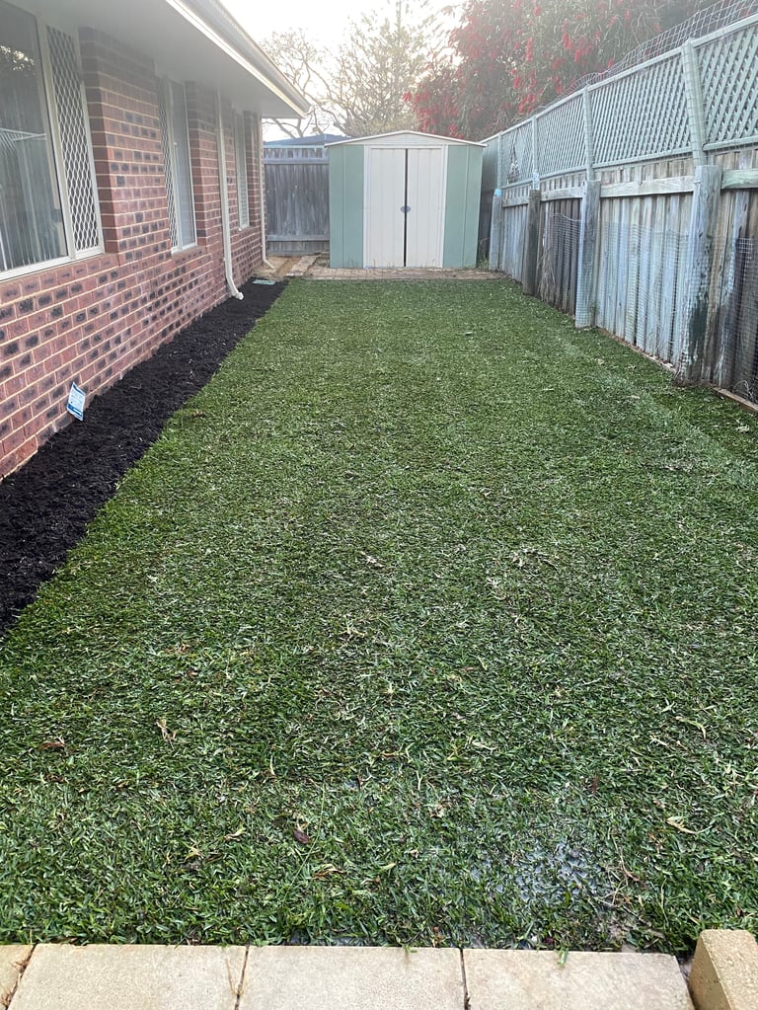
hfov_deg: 53.1
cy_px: 505
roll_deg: +0.5
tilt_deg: -23.2
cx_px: 379
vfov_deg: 67.3
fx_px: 759
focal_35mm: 26
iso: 250
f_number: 1.8
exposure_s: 1/60
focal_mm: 4.25
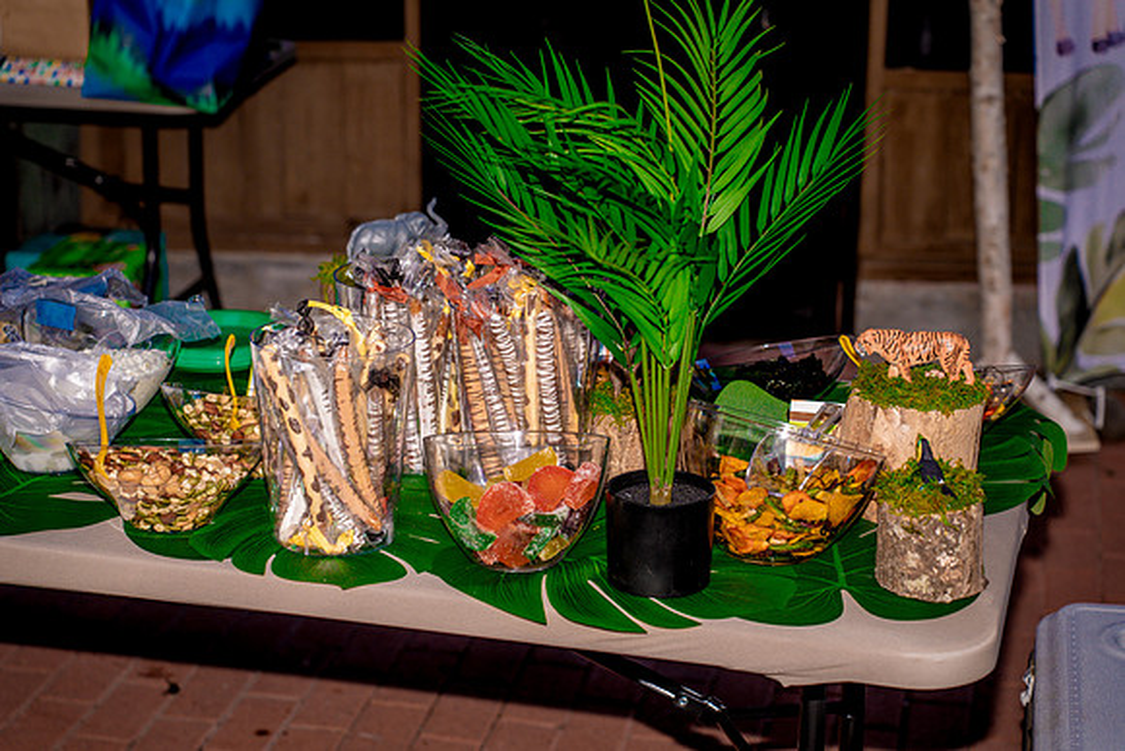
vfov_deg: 18.2
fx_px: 2344
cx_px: 562
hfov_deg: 27.0
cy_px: 376
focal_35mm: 75
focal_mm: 75
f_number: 4.5
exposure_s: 1/250
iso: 500
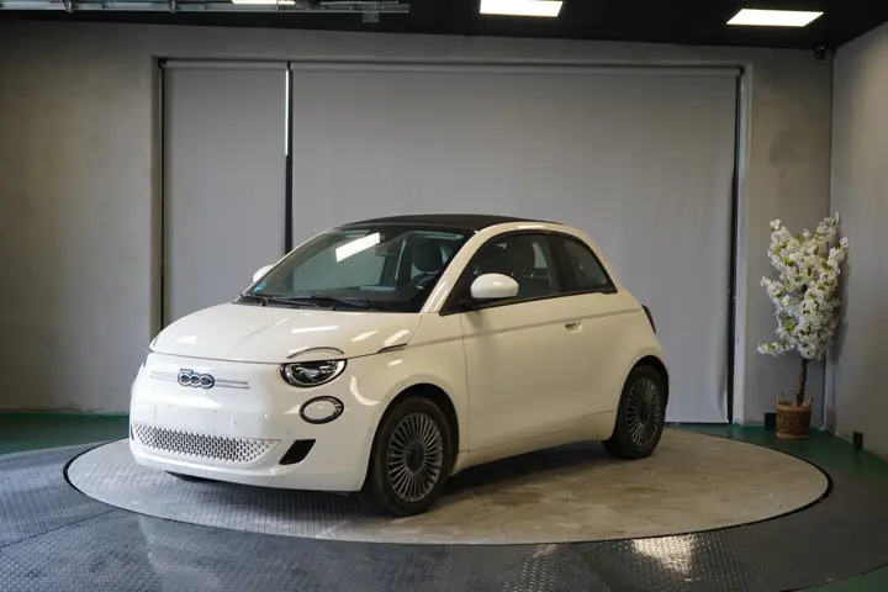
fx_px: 1283
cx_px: 444
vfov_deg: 26.0
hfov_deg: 38.2
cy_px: 296
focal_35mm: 52
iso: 800
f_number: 5
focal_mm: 52
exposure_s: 1/160
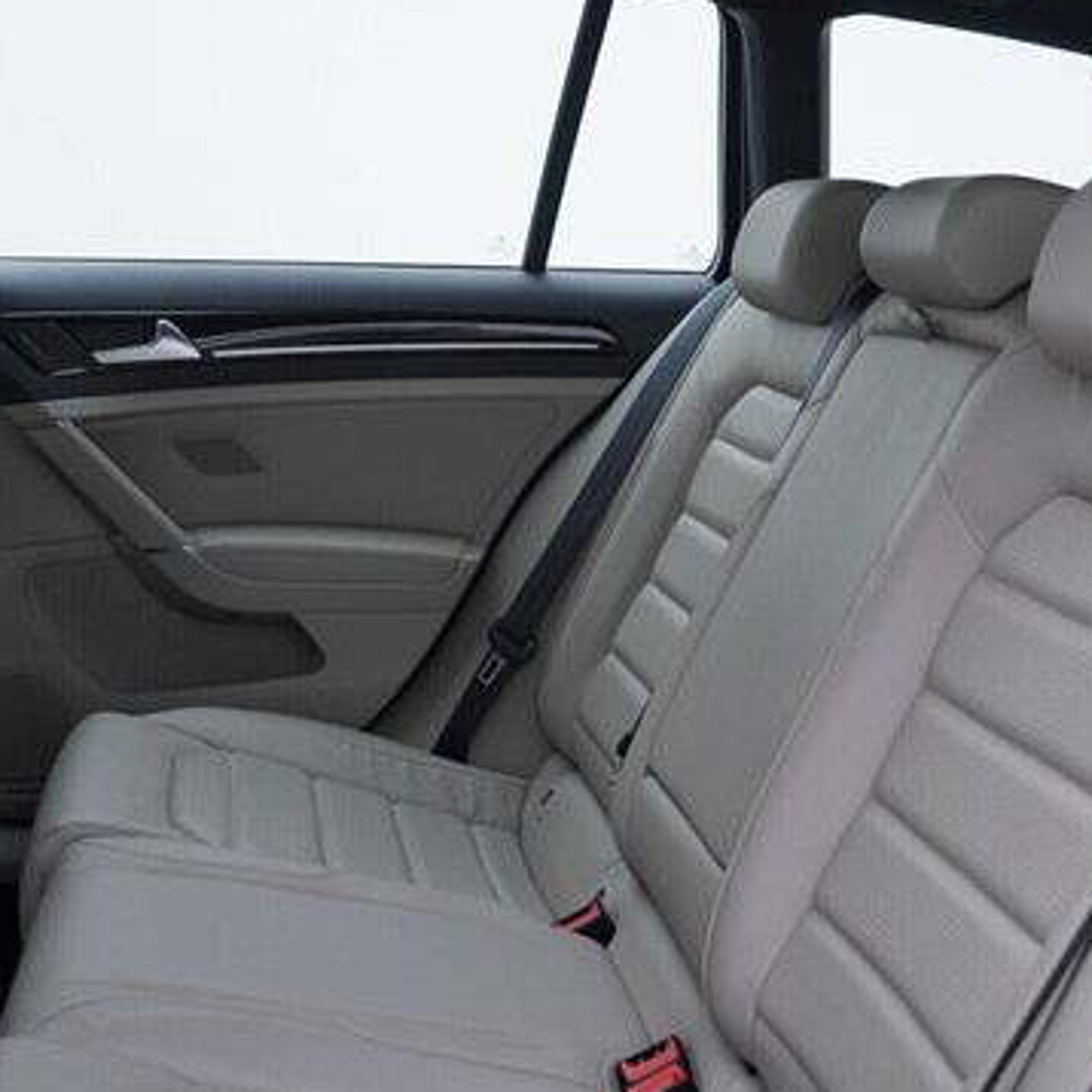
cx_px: 705
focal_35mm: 47
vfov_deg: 36.1
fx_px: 1677
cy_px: 548
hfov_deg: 35.8
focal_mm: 24
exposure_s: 1/50
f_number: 3.2
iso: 125
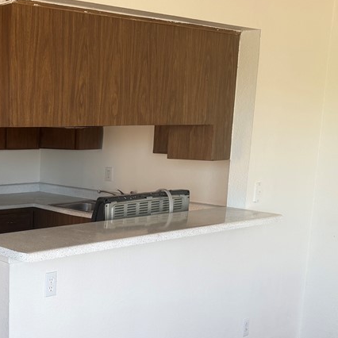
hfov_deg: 30.1
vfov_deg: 33.2
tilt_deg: -9.4
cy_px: 217
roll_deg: -1.2
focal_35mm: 51
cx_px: -30
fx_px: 563
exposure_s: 1/121
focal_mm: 6.76
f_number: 1.78
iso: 100
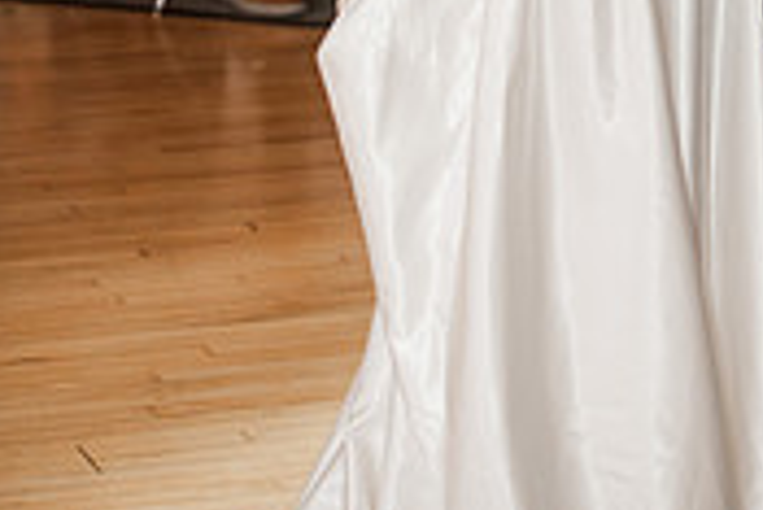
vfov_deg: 7.4
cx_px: 641
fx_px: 3818
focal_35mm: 180
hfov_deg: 11.4
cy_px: -432
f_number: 2.8
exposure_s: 1/160
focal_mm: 70
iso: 500
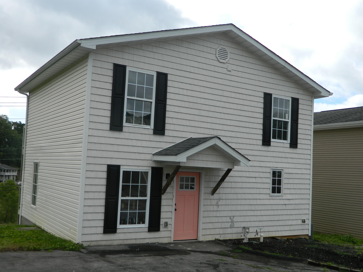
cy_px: 147
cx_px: 176
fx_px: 409
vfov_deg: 36.8
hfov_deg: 47.9
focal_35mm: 39
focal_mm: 6.2
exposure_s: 1/800
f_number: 3.3
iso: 80
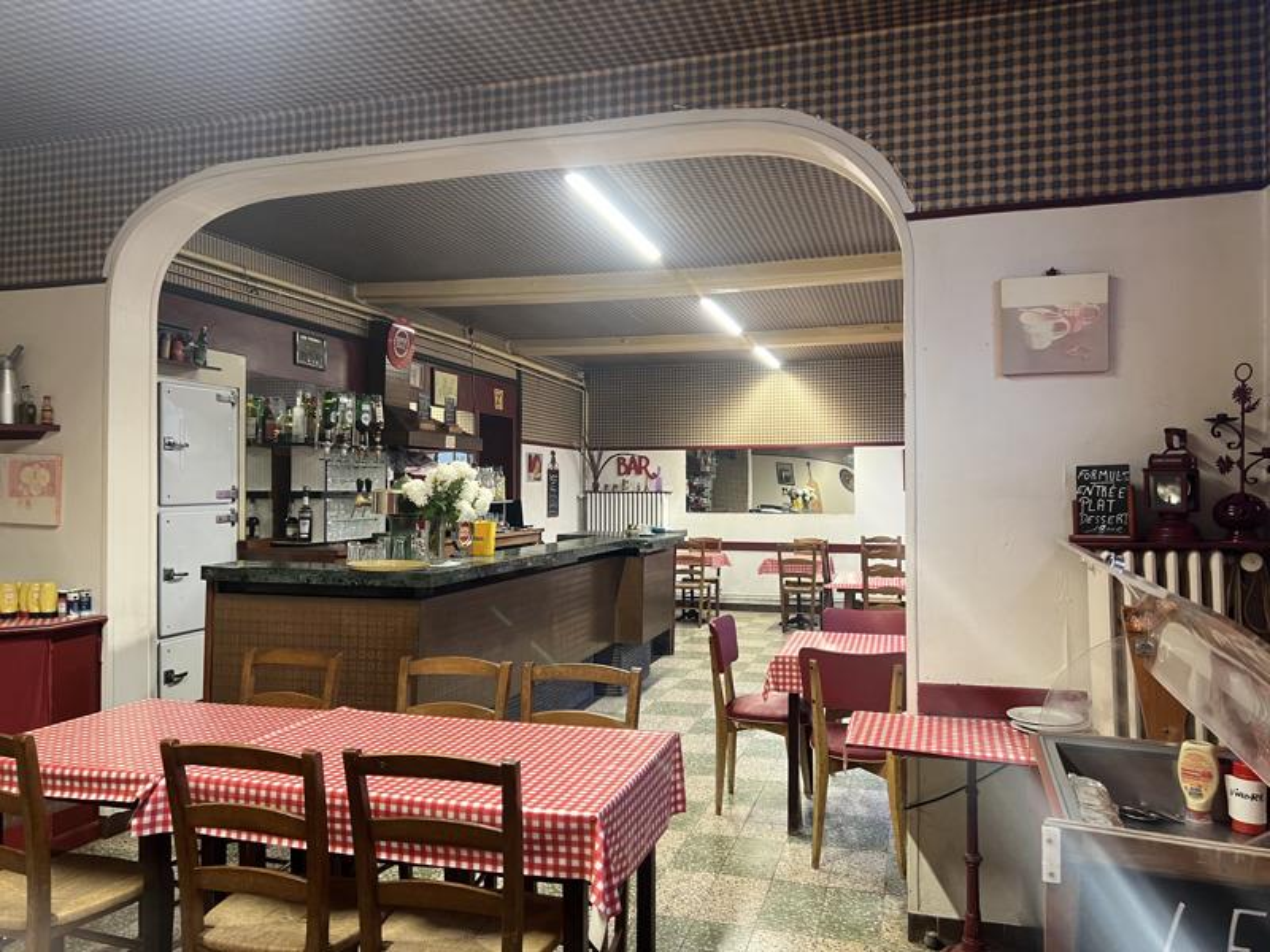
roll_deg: +0.4
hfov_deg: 67.3
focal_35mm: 26
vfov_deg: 53.1
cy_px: 476
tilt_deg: +0.2
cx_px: 635
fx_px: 954
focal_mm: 5.7
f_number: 1.5
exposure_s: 1/50
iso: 100
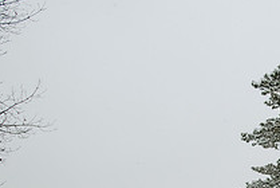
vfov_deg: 21.5
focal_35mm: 61
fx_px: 475
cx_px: 342
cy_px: 191
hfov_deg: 28.3
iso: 250
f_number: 5
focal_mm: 22
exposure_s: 1/500
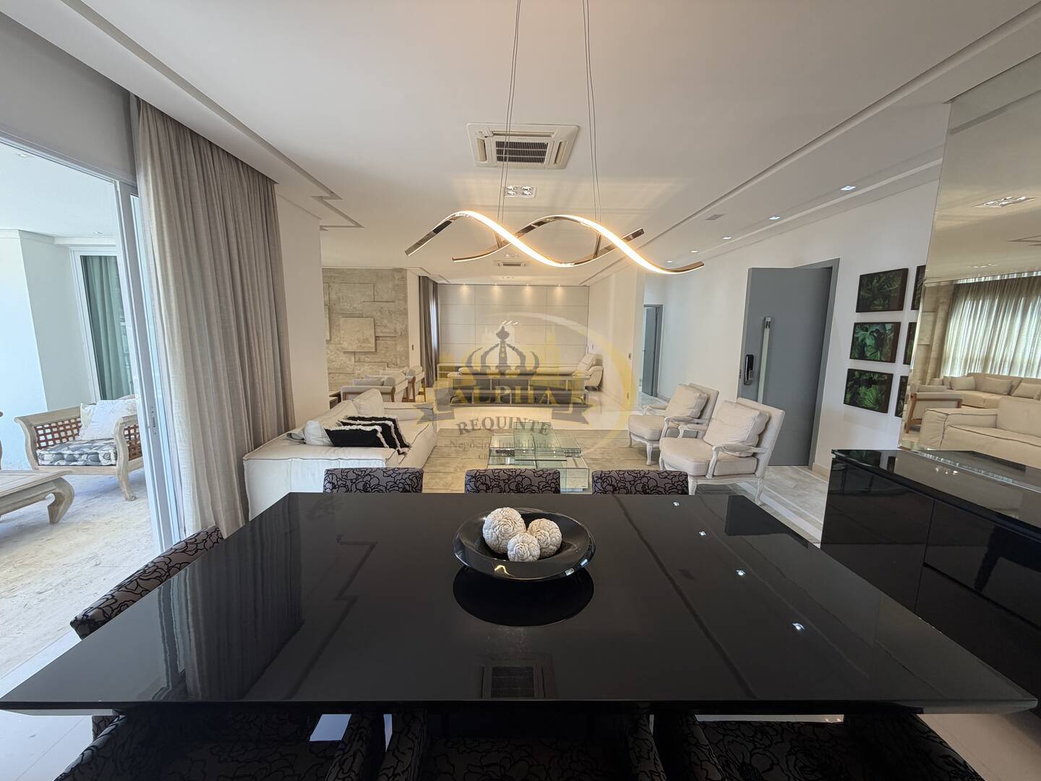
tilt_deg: -8.2
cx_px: 520
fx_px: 421
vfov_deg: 85.7
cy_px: 390
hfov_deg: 102.1
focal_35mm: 14
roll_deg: -0.4
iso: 100
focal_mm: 2.22
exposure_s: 1/120
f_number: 2.2
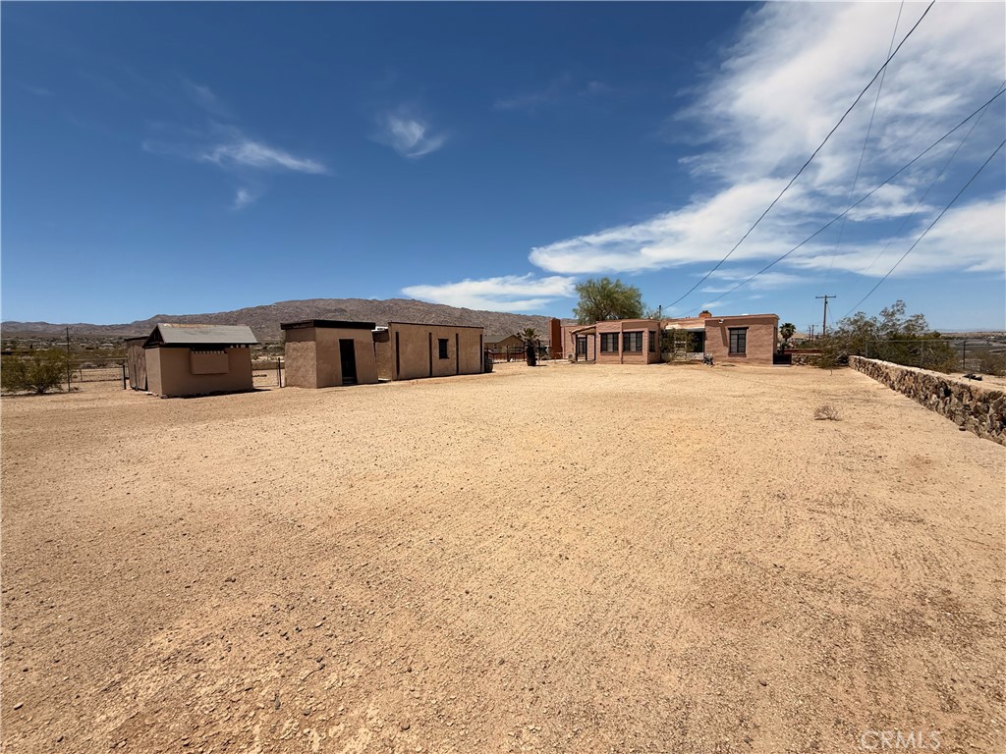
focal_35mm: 14
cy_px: 377
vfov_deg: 85.7
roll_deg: +0.4
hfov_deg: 102.1
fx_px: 407
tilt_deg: -3.2
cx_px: 503
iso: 50
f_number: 2.2
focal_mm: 2.22
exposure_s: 1/5155
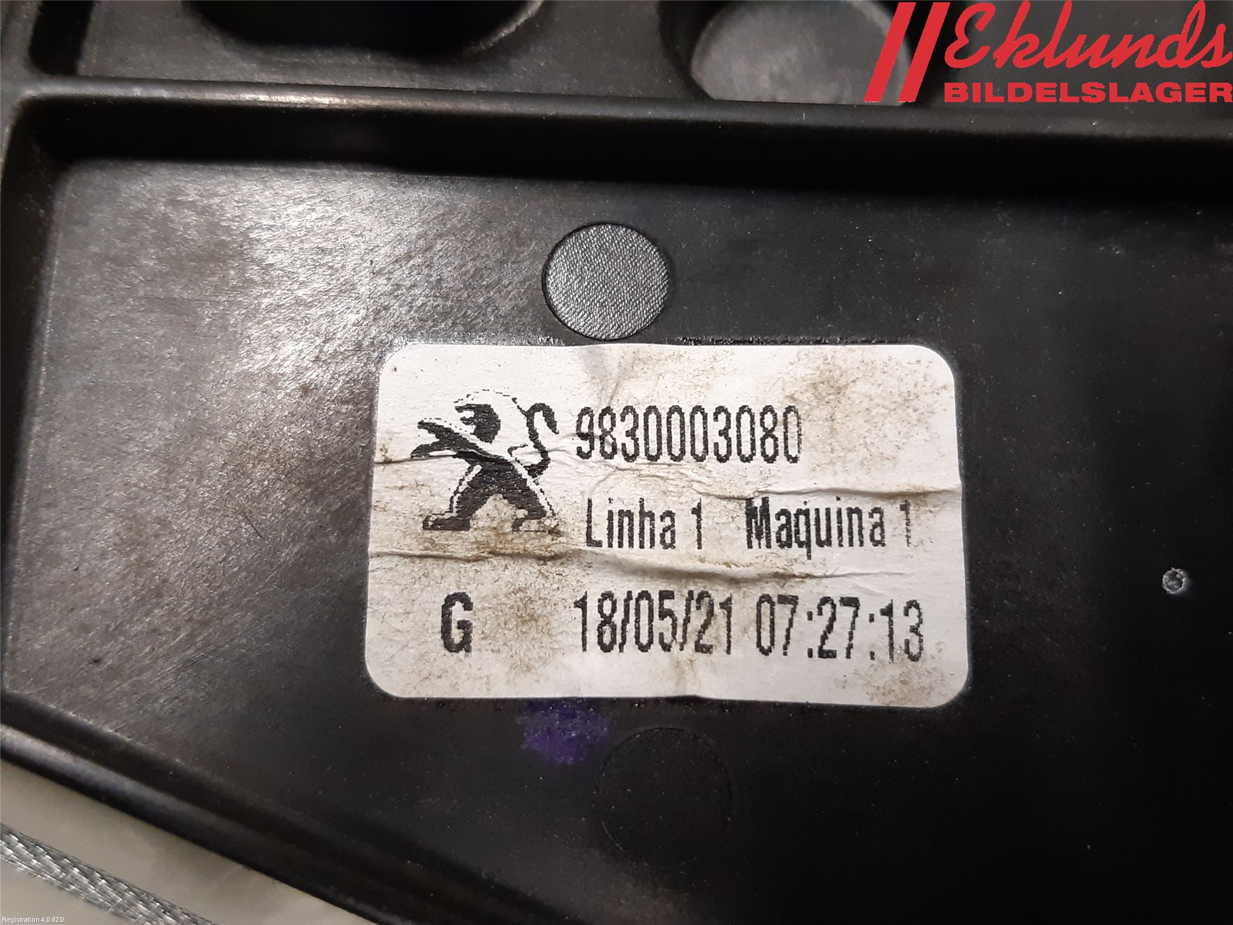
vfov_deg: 53.1
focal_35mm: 26
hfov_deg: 67.3
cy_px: 462
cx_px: 616
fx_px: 926
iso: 200
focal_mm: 3.93
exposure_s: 1/50
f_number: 1.7
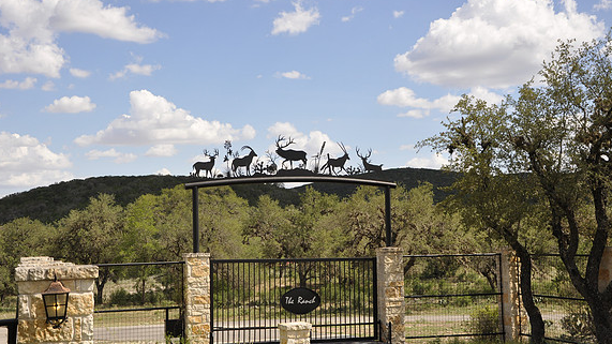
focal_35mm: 51
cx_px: 304
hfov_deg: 40.6
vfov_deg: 23.5
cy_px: 190
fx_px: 828
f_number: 7.1
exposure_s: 1/200
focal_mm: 32
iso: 200
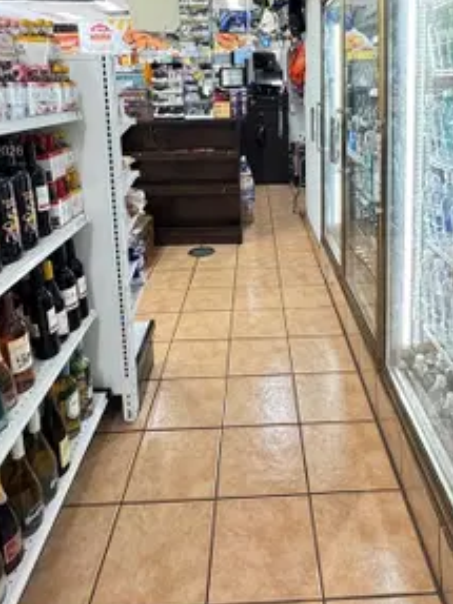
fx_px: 454
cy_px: 153
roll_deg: +0.2
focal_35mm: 26
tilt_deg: -8.1
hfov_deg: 52.7
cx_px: 272
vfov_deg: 63.5
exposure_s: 1/60
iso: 250
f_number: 2.2
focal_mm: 2.22
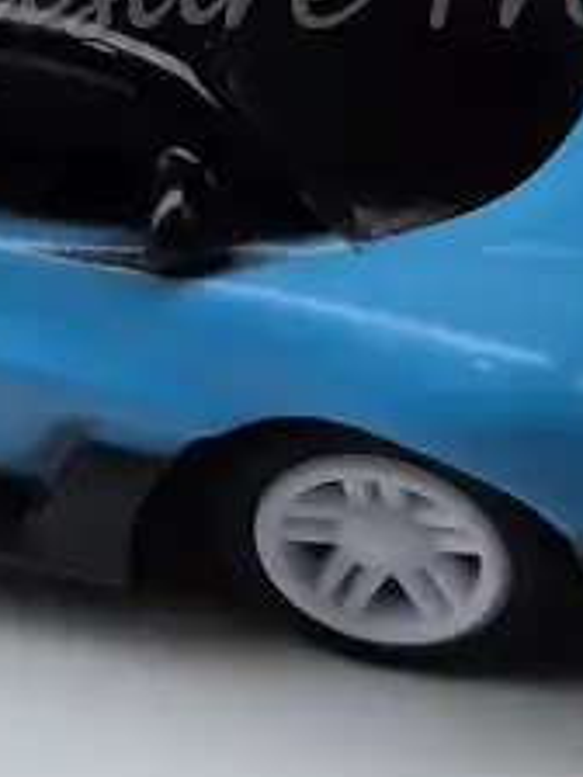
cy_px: -3
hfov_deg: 9.1
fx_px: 3683
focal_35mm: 164
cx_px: 260
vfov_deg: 11.9
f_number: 1.8
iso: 80
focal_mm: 5.4
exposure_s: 1/946
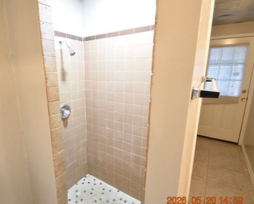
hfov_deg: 82.4
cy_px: 103
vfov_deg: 70.9
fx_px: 143
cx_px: 104
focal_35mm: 19
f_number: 3.5
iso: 800
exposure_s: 1/30
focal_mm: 10
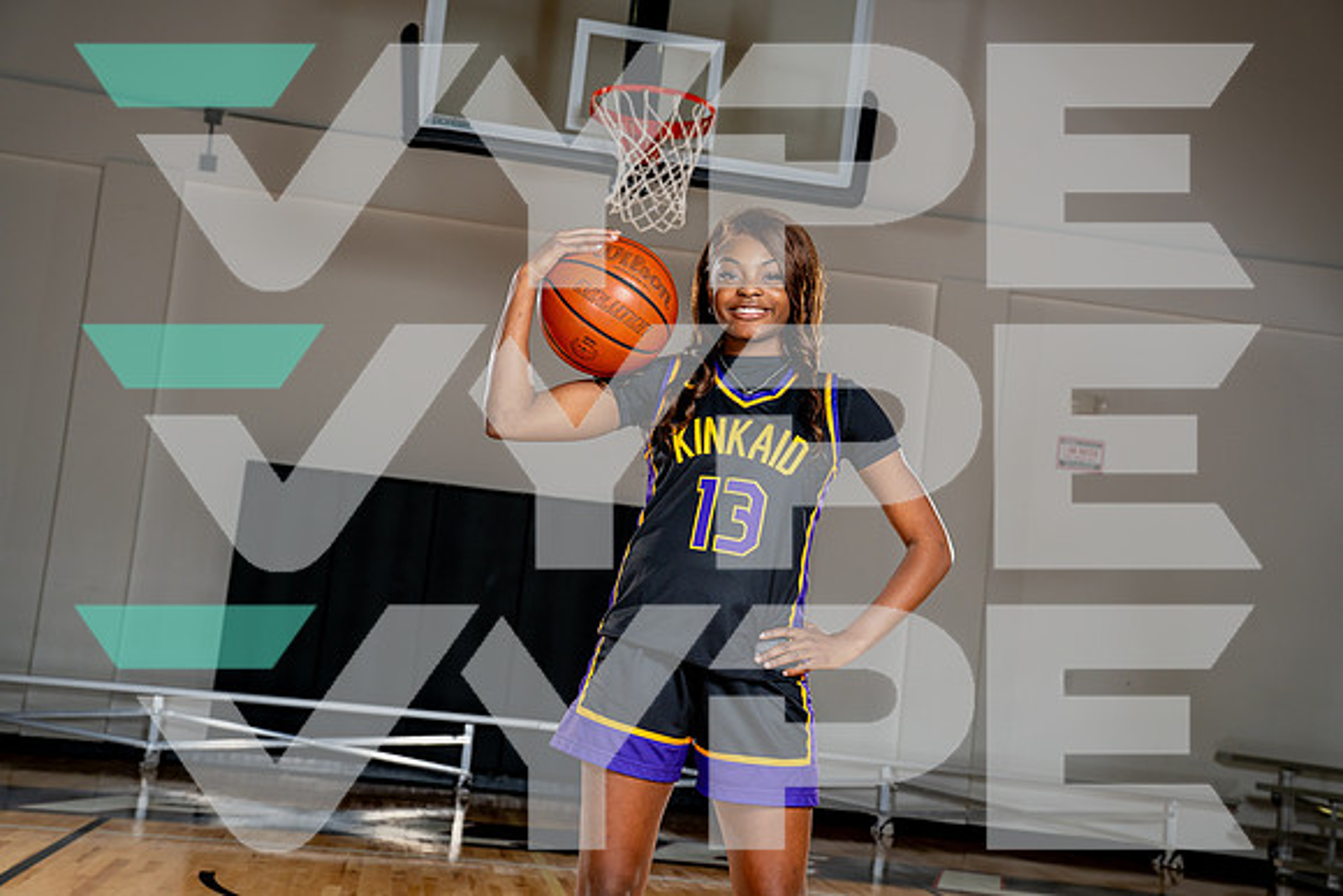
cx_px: 672
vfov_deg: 27.0
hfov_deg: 39.6
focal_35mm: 50
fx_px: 1866
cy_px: 448
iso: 200
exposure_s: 1/250
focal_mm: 50
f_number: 5.6
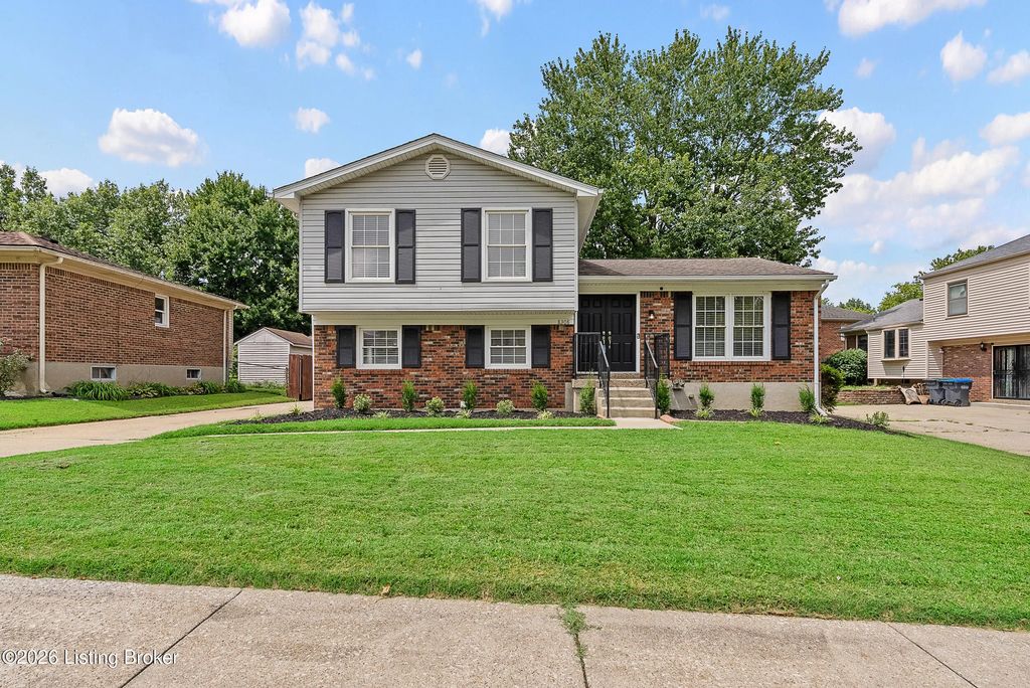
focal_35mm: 16
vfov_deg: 73.8
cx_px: 515
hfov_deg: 96.7
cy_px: 344
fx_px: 458
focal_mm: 16
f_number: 11
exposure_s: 1/200
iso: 640
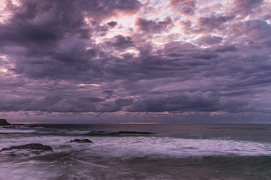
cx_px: 92
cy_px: 80
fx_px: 256
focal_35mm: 34
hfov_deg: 54.8
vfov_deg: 38.8
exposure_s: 2
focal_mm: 24
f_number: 5.6
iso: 320
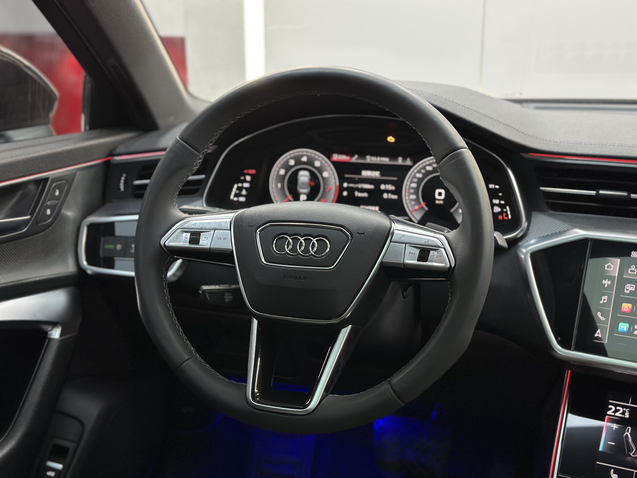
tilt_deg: -14.8
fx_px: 883
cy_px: 239
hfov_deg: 39.7
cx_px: 318
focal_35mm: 48
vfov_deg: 30.3
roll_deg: +0.8
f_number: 1.78
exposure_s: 1/51
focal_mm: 6.86
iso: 160
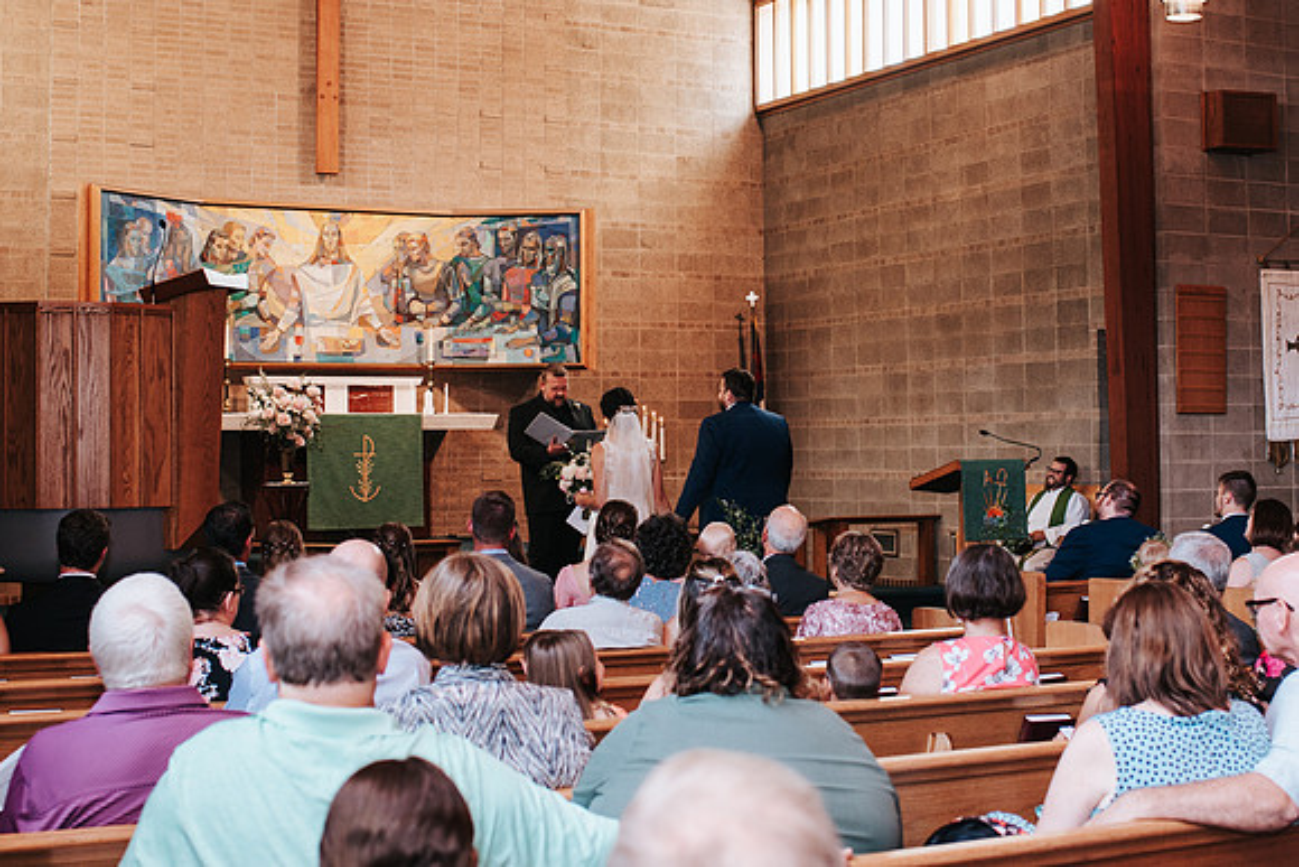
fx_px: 2003
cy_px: 354
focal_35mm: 56
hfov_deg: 35.9
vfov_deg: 24.4
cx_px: 685
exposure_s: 1/125
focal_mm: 35
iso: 450
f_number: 3.2
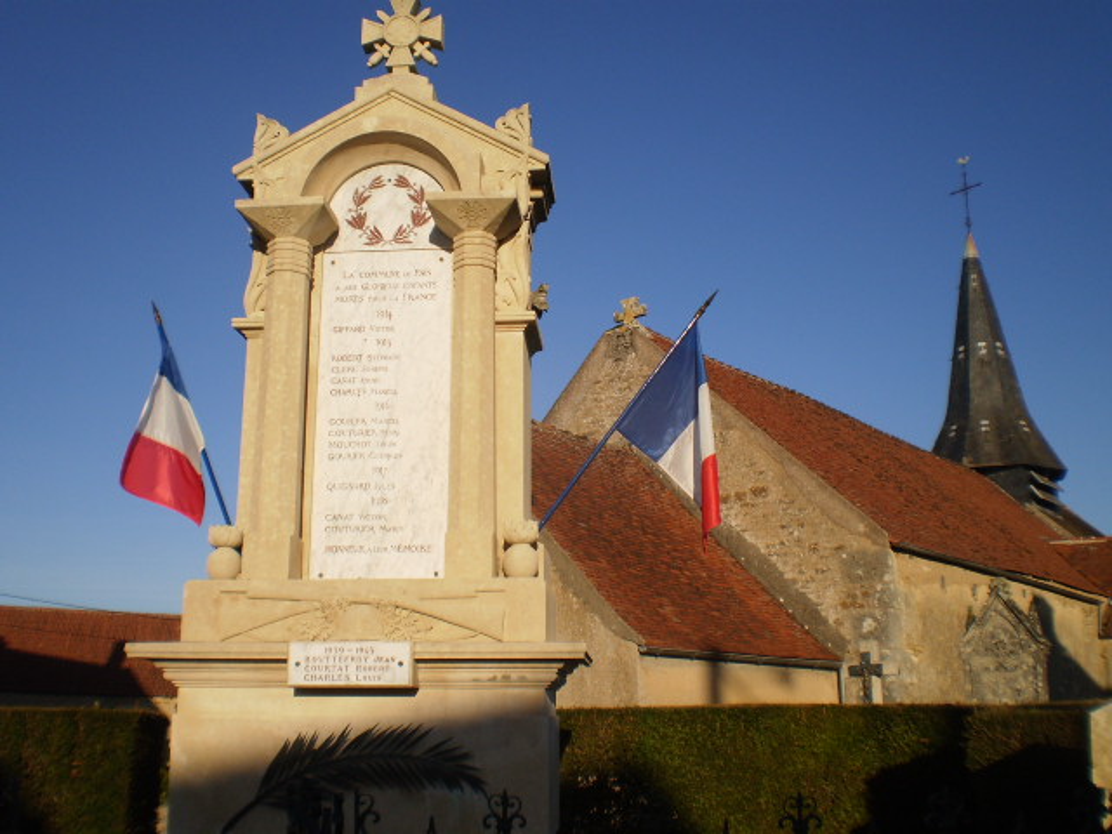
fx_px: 1156
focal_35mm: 36
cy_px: 417
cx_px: 556
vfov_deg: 39.7
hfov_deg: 51.4
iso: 64
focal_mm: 6.3
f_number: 4.6
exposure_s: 1/1250
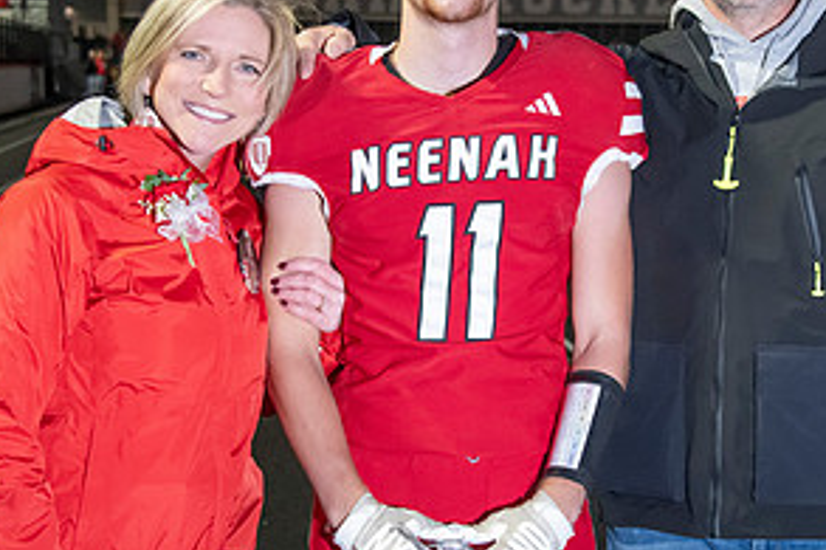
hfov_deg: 19.8
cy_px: 252
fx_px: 2362
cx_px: 507
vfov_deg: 13.3
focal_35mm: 103
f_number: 5.6
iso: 5000
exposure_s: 1/160
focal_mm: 52
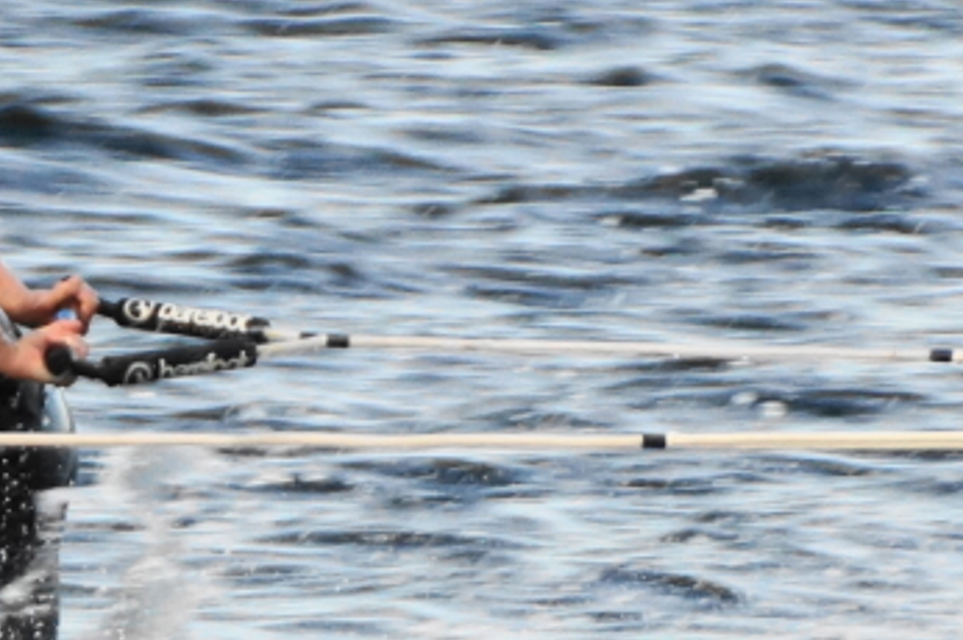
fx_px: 15646
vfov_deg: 2.3
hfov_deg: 3.5
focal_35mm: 585
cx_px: -188
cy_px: 632
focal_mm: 135
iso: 500
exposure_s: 1/250
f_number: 5.6
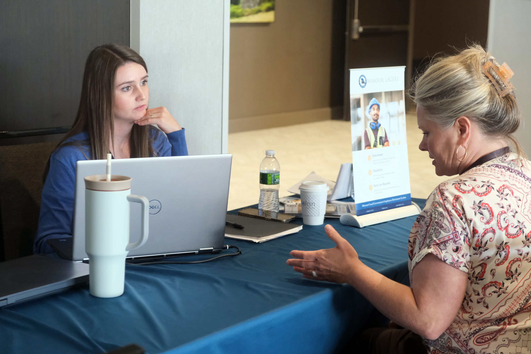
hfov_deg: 27.7
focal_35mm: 73
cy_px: 177
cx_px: 266
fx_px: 1077
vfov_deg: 18.7
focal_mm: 48.4
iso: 3200
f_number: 4
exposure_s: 1/60
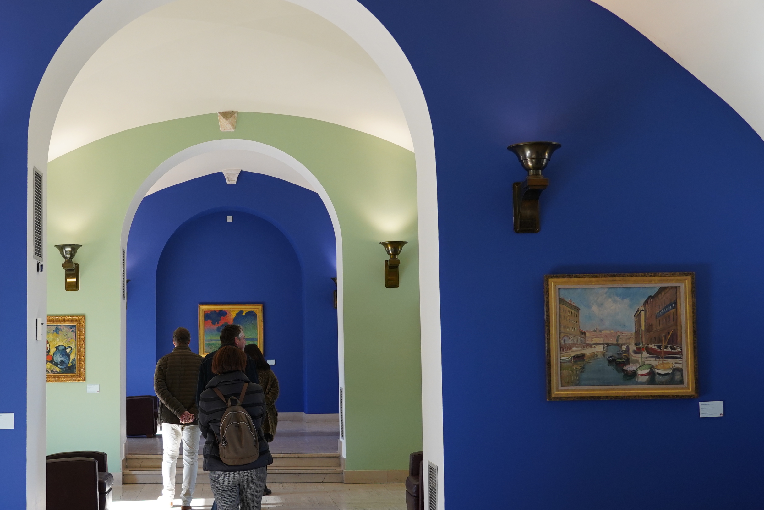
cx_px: 243
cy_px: 271
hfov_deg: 38.3
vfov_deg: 26.5
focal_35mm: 51
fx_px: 1083
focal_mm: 24
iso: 640
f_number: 4
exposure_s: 1/160
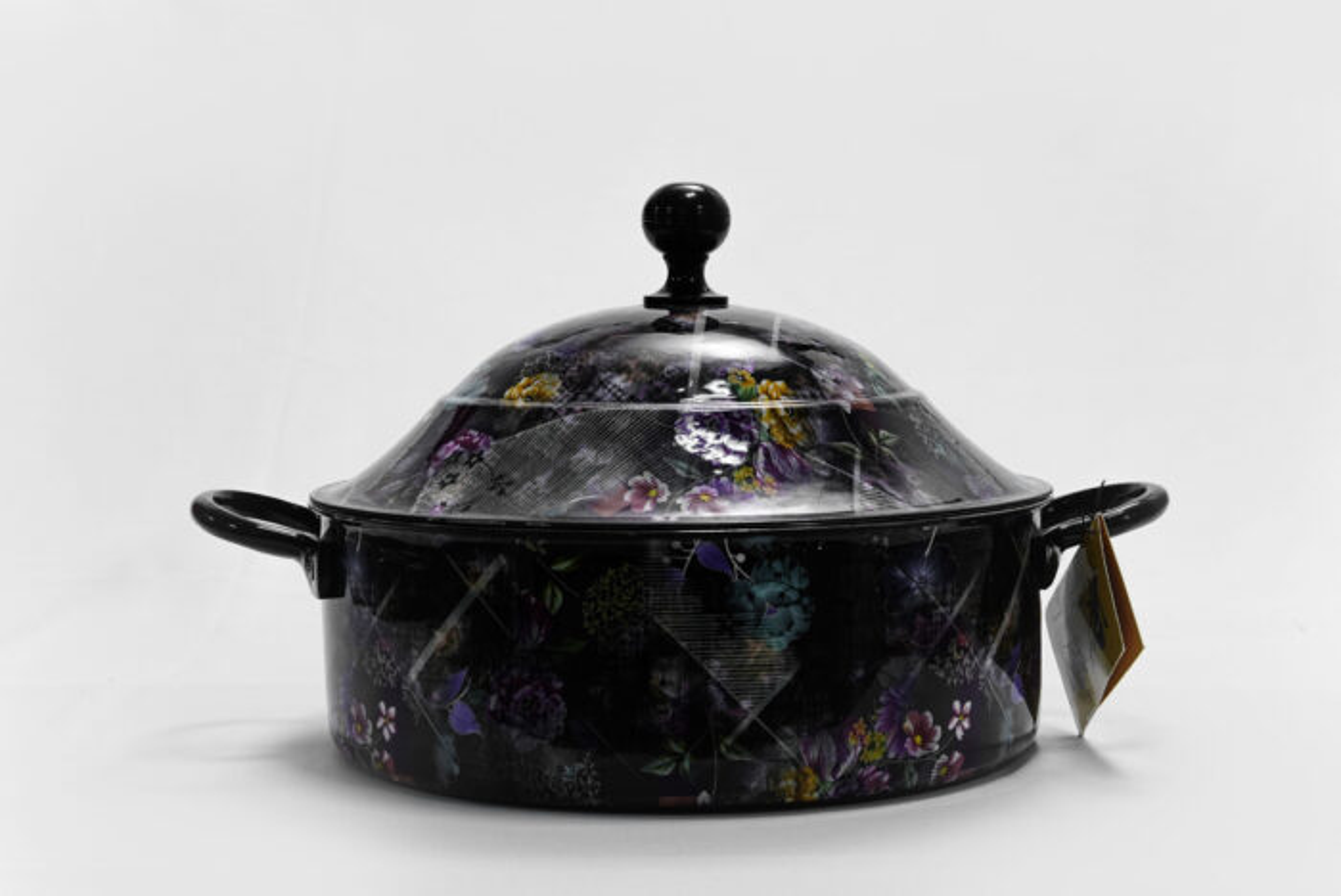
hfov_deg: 28.8
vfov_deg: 19.5
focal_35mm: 70
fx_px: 2610
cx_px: 670
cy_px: 448
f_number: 13
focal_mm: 70
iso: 3200
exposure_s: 1/100
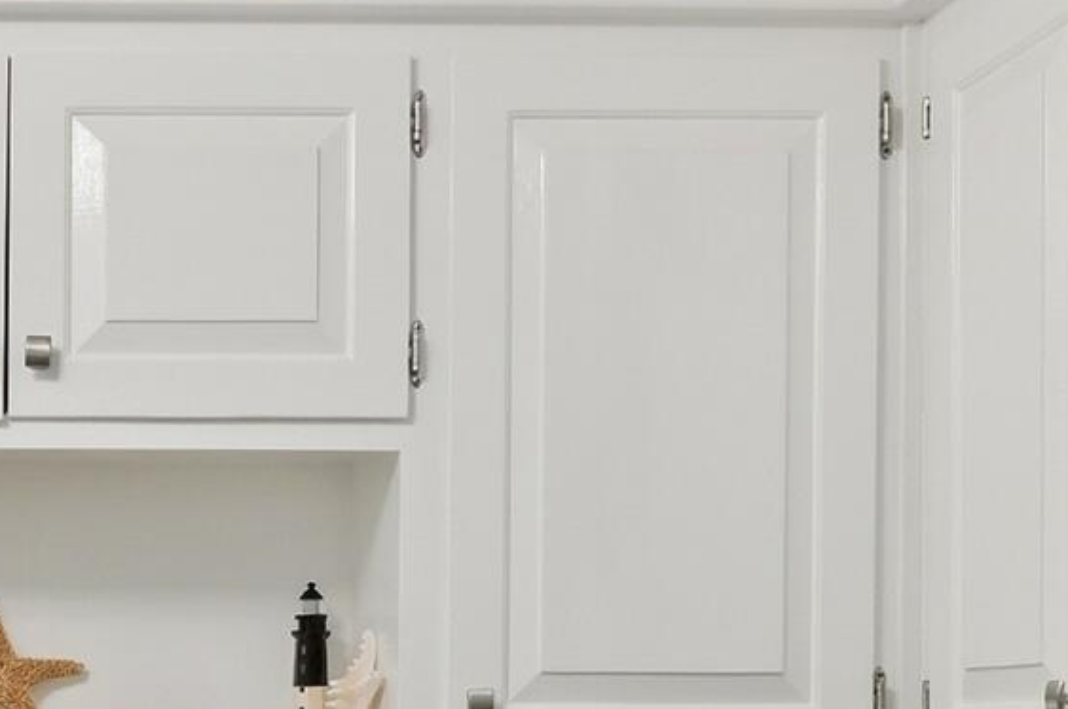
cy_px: 759
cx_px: 8
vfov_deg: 16.6
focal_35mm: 80
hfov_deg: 24.3
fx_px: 2371
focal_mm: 18
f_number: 8
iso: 160
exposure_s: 1/25
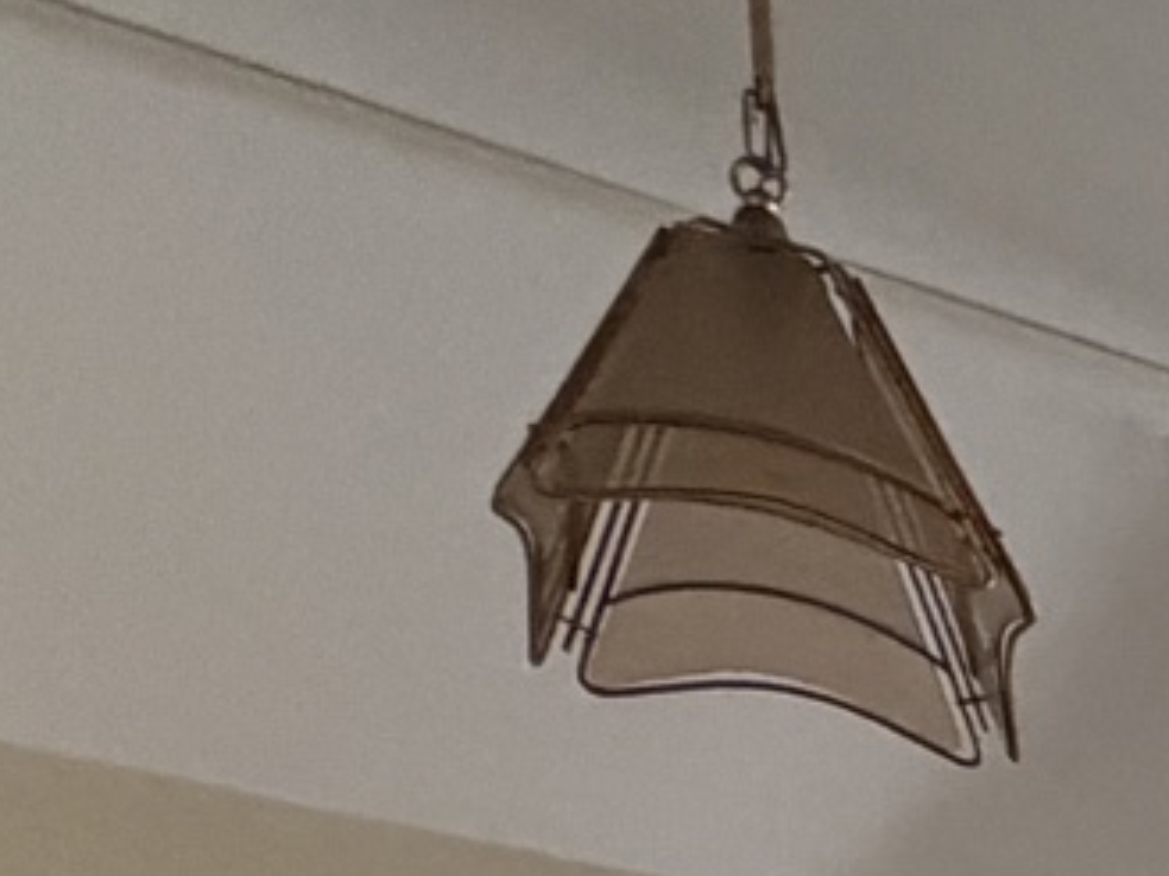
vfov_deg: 13.2
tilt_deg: -3.5
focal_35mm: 82
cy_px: 2140
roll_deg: +0.5
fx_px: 2769
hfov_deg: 16.8
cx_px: 2427
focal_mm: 2.22
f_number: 2.2
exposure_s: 1/86
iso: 320
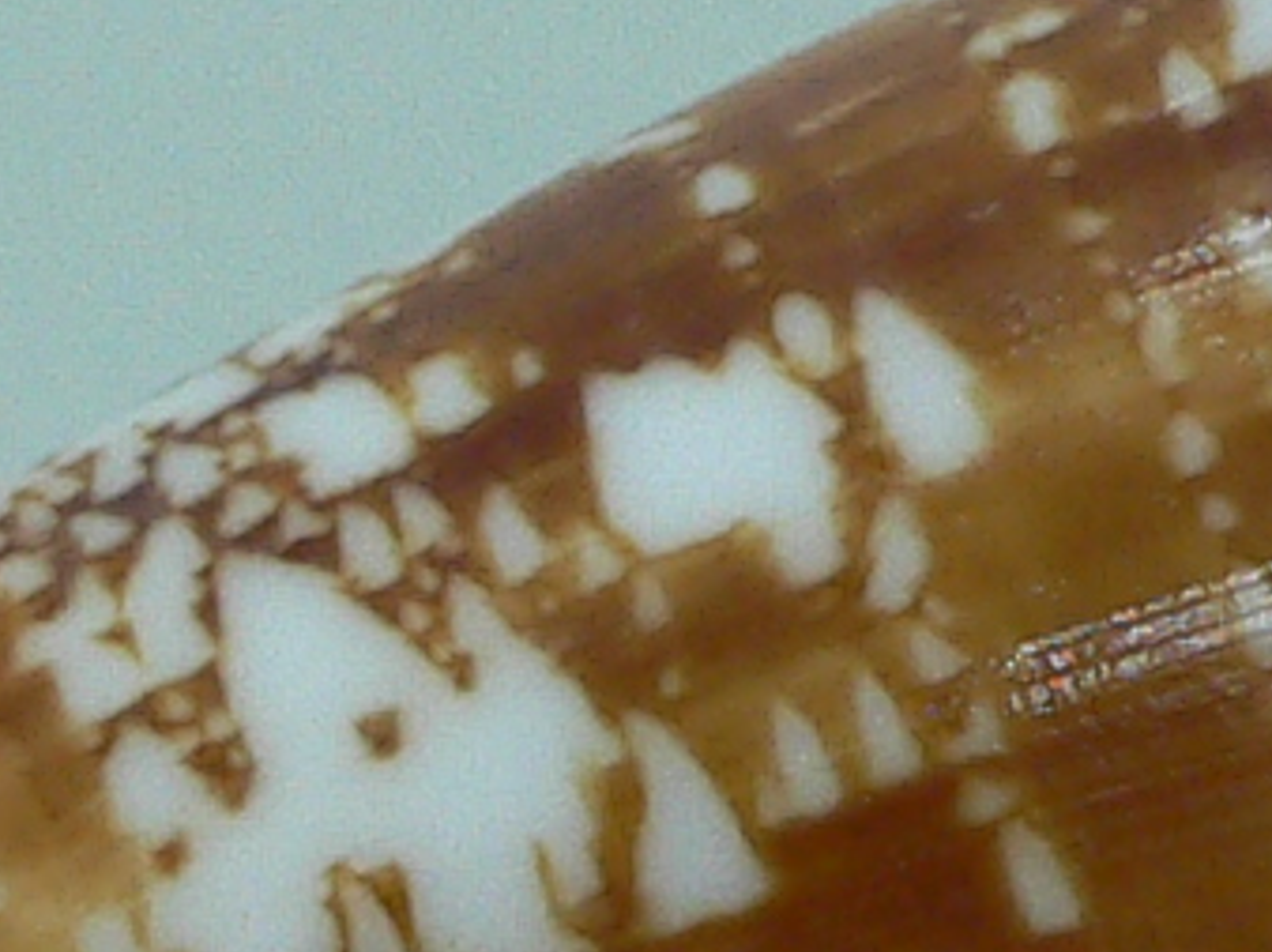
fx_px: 7674
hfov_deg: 9.5
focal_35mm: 209
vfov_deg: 7.0
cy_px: 1268
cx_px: 632
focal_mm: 4.6
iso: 100
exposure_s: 1/60
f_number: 2.8
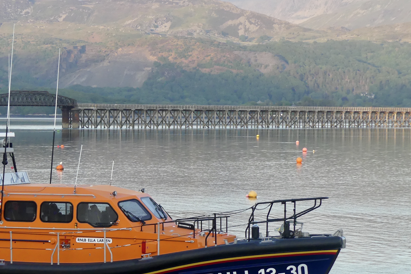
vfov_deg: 10.1
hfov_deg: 15.1
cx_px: 162
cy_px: 208
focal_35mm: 136
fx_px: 1553
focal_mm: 15
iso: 320
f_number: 2.8
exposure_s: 1/400
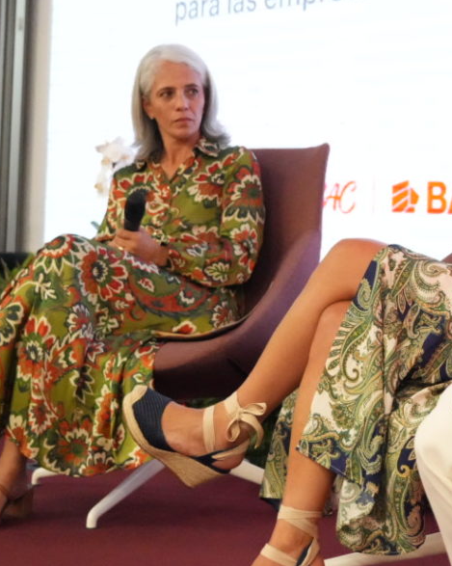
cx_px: 402
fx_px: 1523
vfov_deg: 20.9
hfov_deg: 16.7
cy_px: 168
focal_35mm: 91
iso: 12800
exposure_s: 1/250
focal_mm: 37
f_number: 4
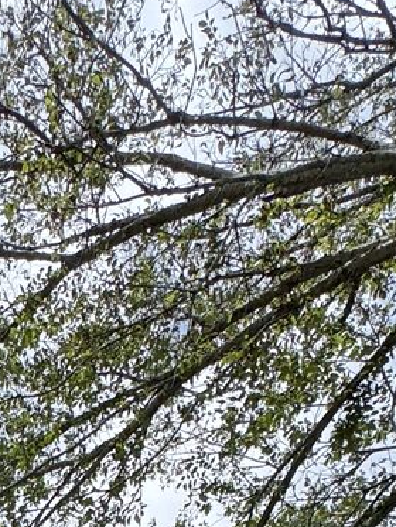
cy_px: 1064
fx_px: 915
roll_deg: -13.7
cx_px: -79
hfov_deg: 22.5
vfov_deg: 18.9
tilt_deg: +23.5
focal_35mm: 60
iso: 40
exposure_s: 1/657
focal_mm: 2.22
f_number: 2.2
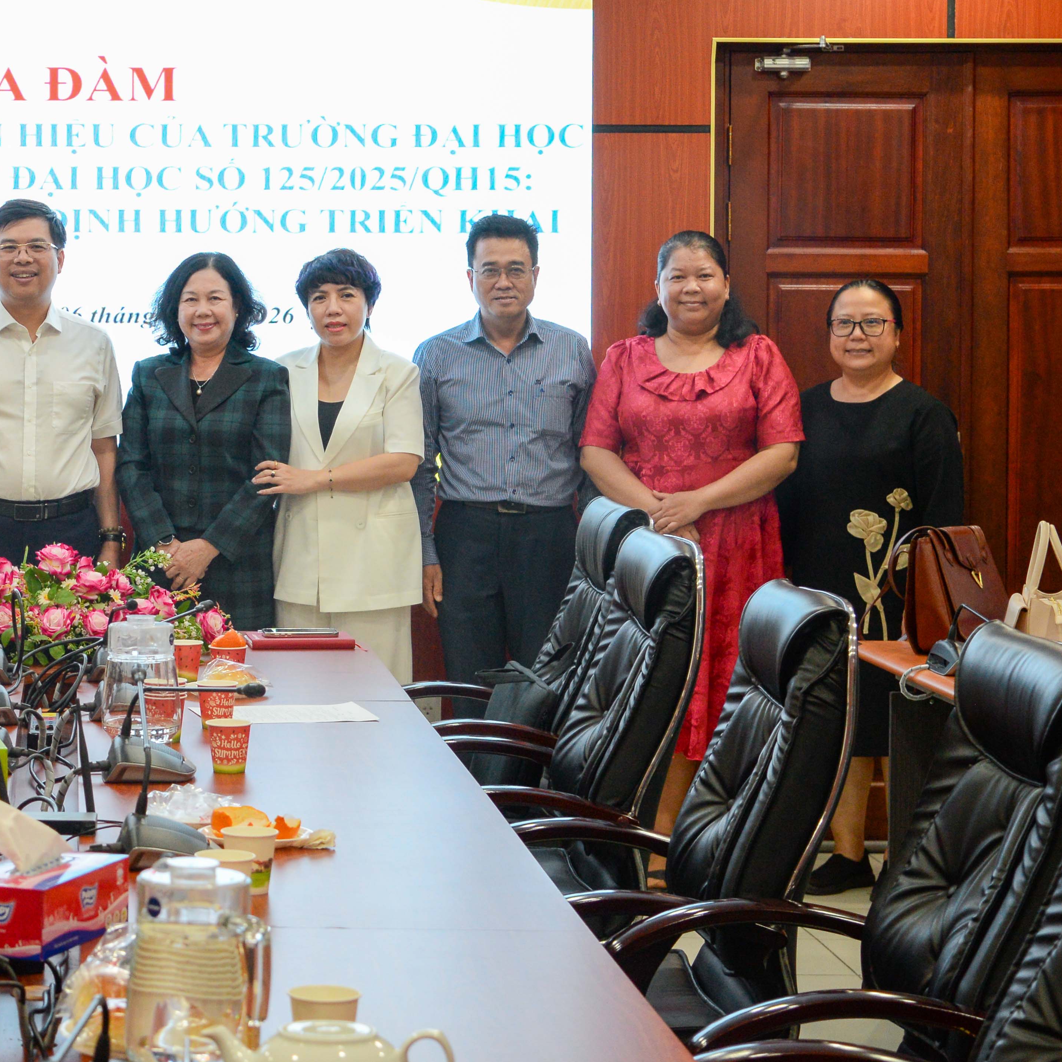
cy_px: 344
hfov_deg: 19.4
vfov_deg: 19.9
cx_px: 0
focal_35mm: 87
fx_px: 3020
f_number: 5
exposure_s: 1/80
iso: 1600
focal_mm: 50
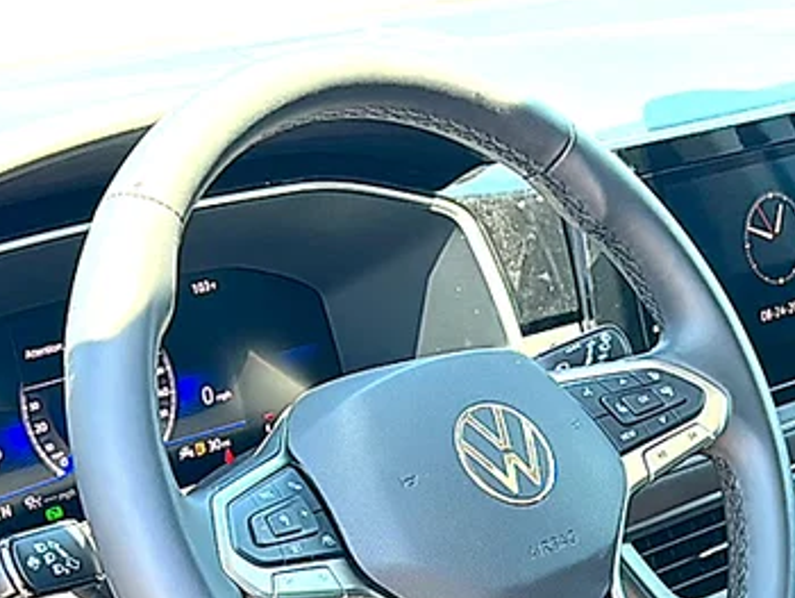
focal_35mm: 74
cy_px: 579
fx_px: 1701
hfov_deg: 25.8
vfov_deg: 19.4
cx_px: 650
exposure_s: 1/228
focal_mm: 6.86
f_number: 1.78
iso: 125
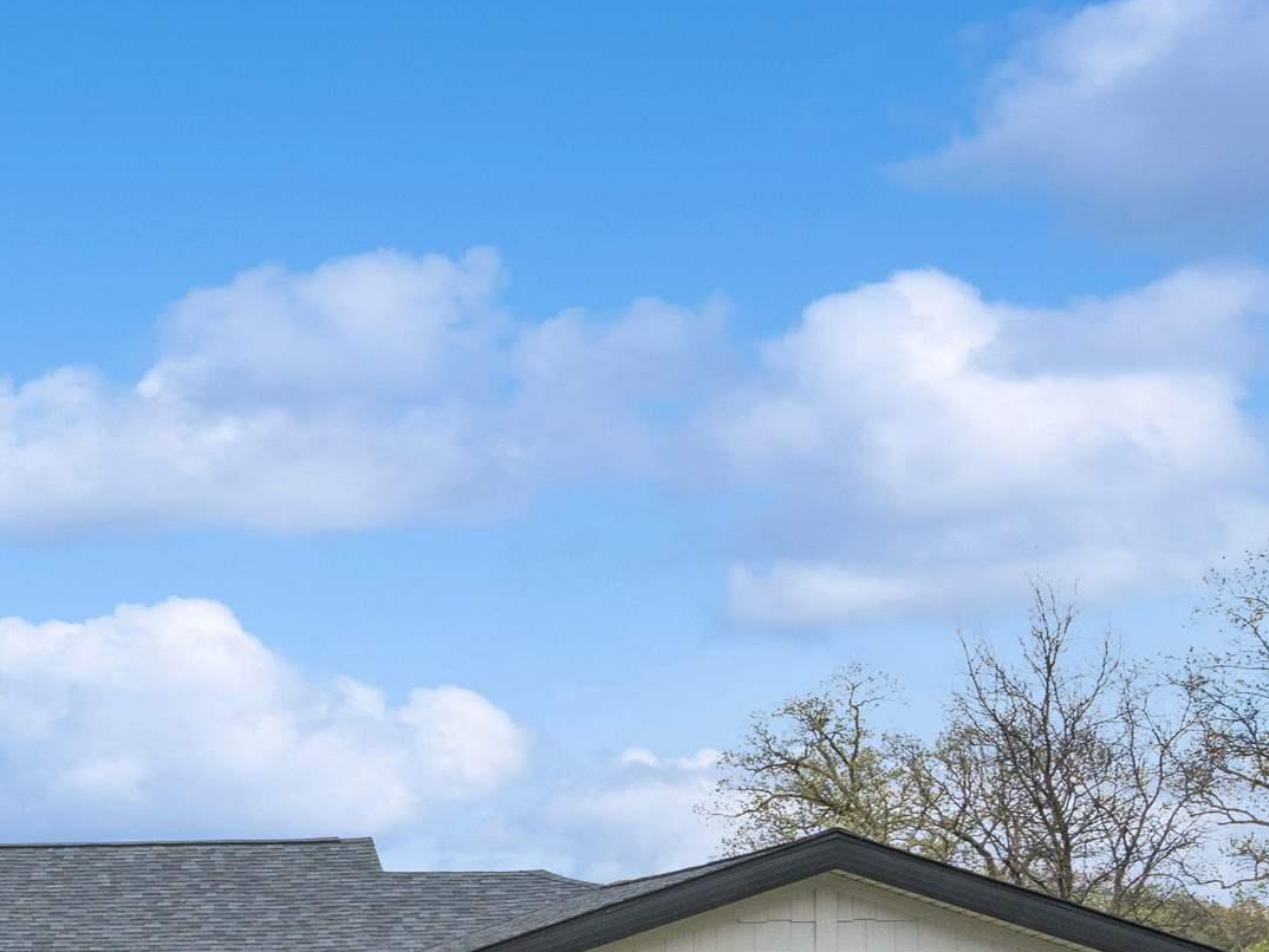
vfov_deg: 16.1
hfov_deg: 20.7
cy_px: 1165
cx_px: -267
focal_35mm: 88
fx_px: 3227
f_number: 9
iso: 400
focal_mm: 32
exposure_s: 1/800
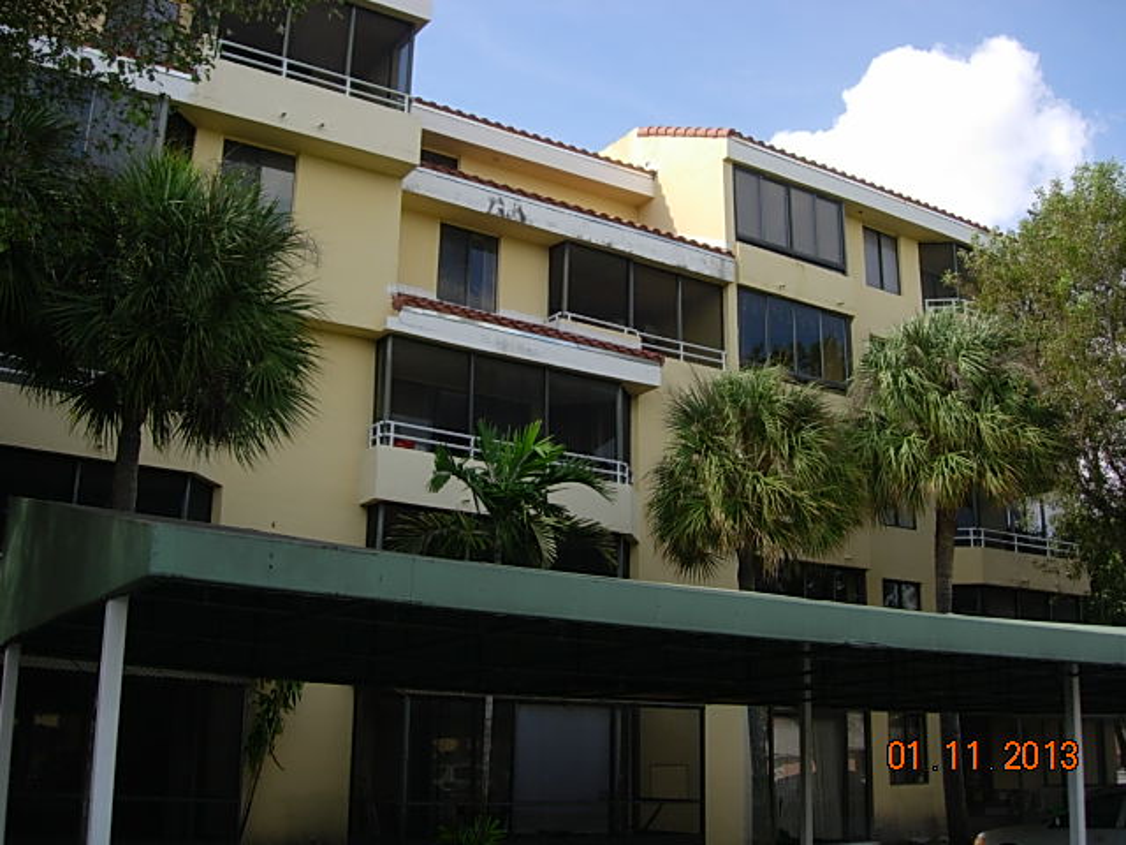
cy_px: 422
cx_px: 563
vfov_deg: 37.7
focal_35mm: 38
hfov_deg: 49.0
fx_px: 1236
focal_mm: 7.8
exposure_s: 1/861
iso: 64
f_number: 2.8
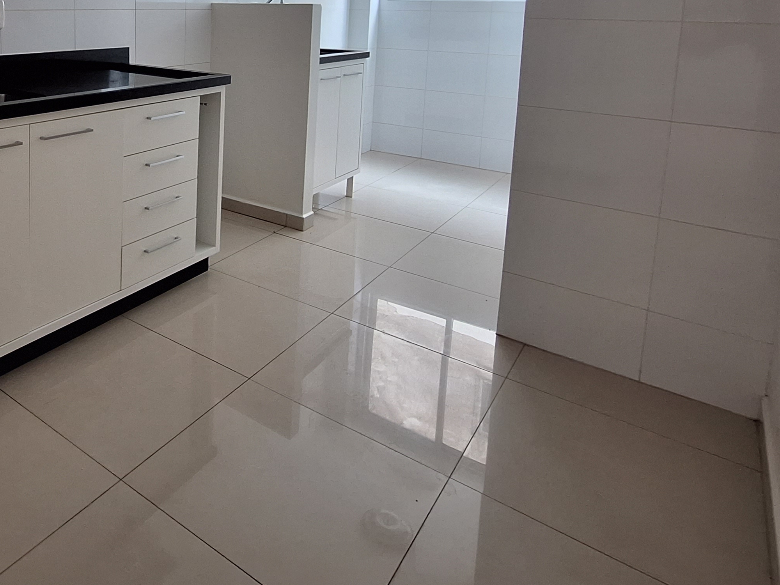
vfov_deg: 48.6
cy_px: 81
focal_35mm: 26
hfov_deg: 60.5
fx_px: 586
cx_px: 129
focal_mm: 1.74
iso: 64
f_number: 2.2
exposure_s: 1/40
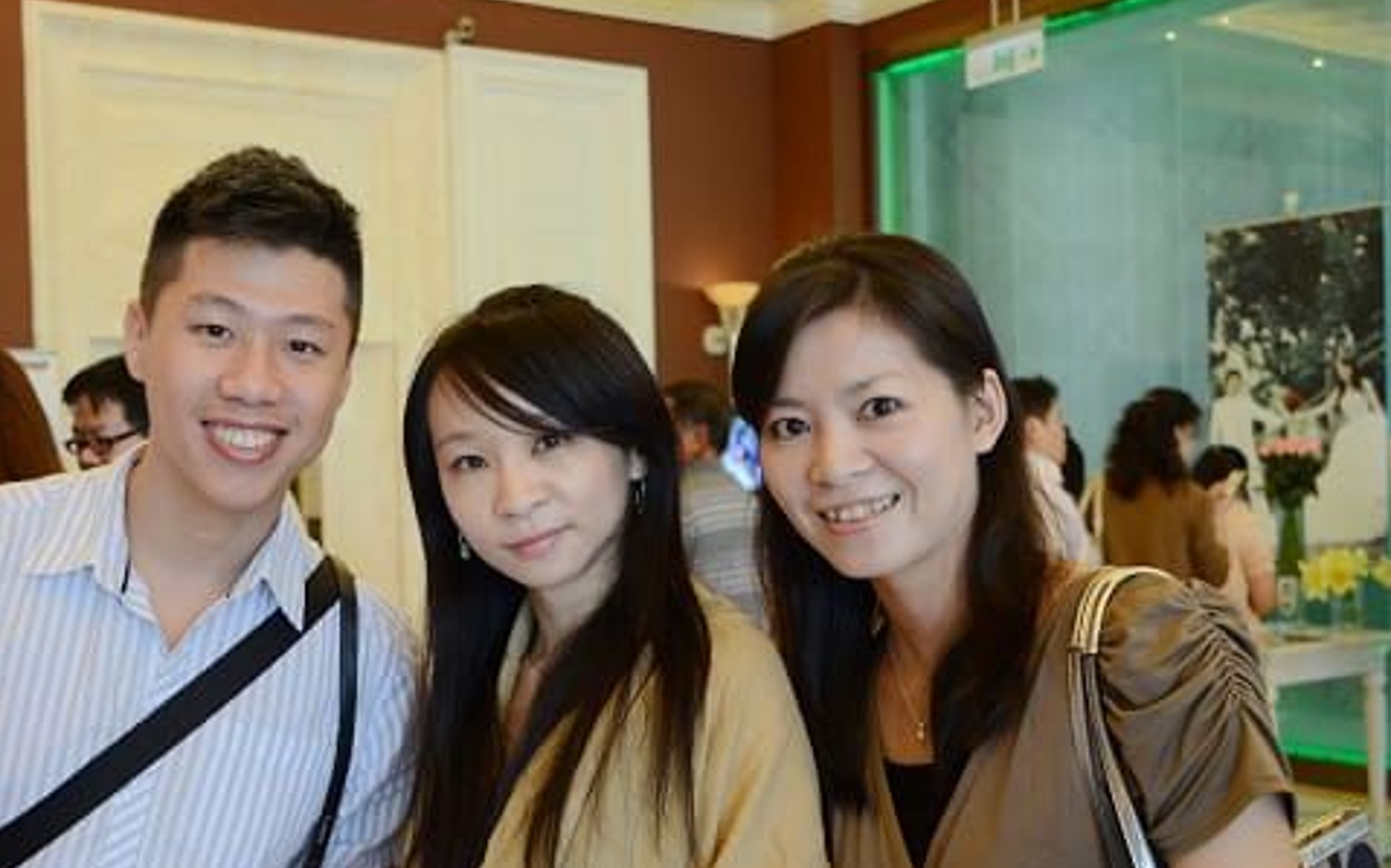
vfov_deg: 28.8
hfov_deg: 44.6
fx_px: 1690
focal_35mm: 45
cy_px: 494
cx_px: 601
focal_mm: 25
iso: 400
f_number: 3.8
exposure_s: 1/60
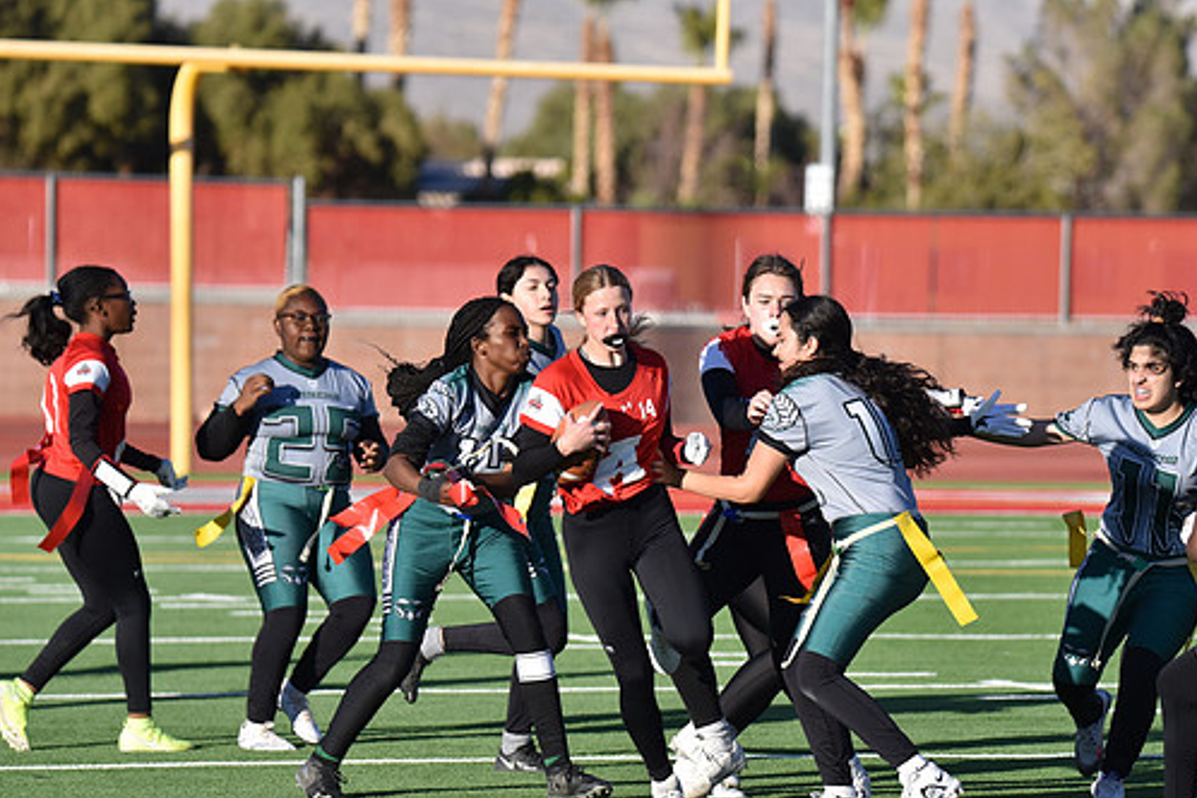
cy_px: 463
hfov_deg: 7.1
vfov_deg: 4.7
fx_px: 9675
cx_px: 671
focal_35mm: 291
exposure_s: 1/4000
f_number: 5.6
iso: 800
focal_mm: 250
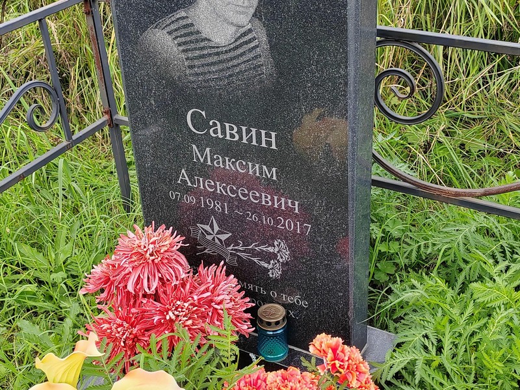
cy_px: 195
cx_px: 260
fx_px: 706
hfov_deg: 40.4
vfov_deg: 30.9
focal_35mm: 47
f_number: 1.9
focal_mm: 5.52
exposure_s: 1/220
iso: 100
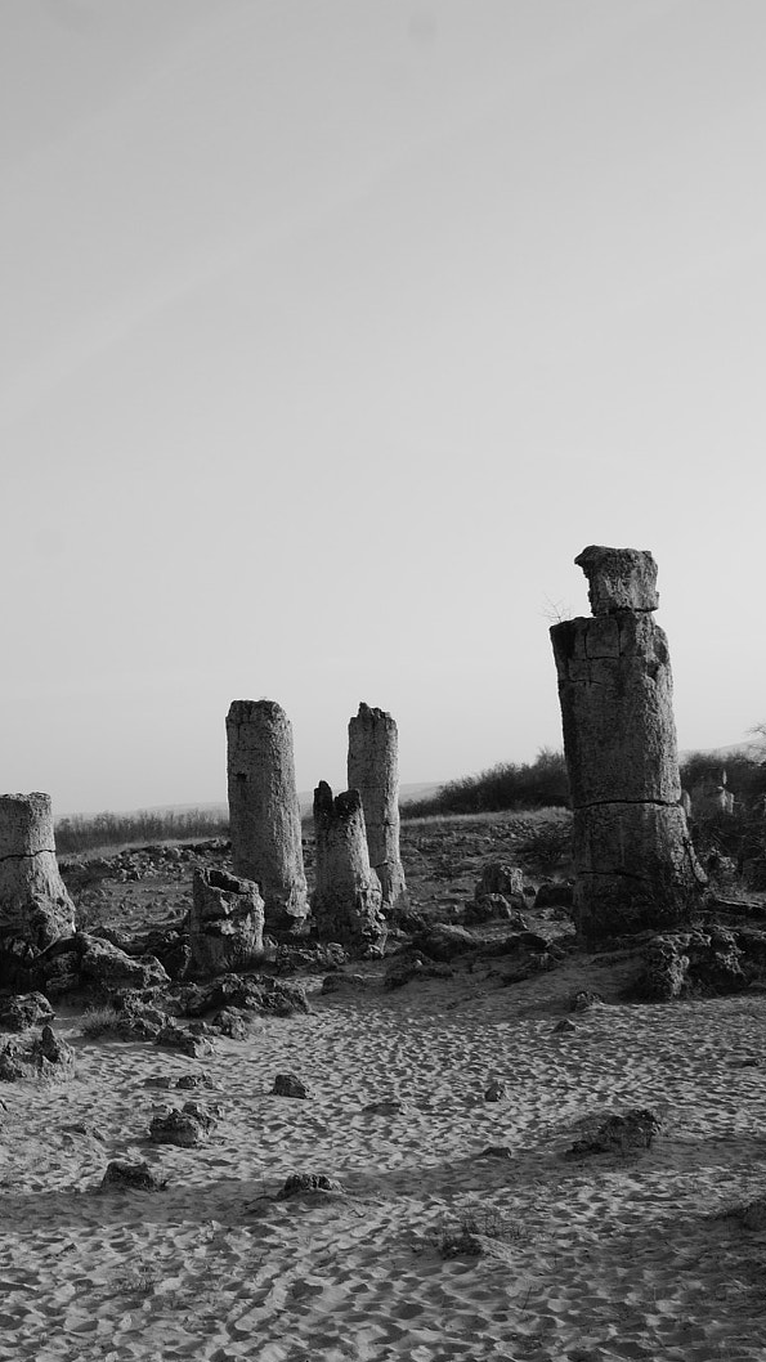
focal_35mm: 57
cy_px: 682
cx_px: -187
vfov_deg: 36.6
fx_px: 2059
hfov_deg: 19.7
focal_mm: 24
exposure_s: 1/80
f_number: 10
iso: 100
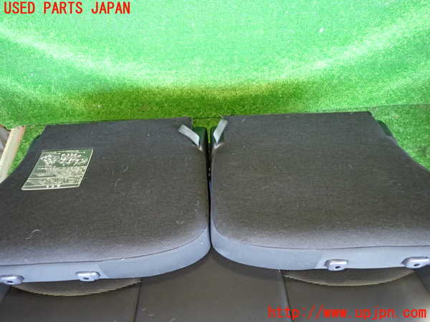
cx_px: 215
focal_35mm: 25
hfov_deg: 69.4
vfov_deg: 54.9
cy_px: 161
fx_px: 311
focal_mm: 4.5
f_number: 2
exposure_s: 1/30
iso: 500
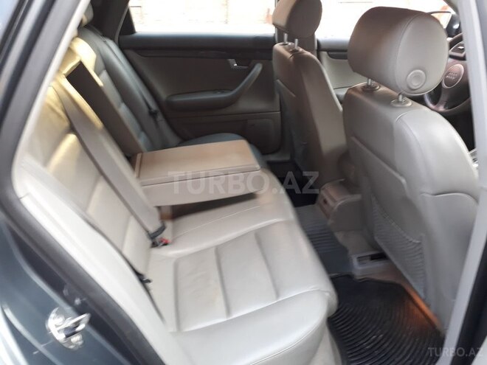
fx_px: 380
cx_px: 244
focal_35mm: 27
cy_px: 182
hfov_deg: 65.3
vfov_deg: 51.4
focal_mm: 3.6
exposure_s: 1/33
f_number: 1.9
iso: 125
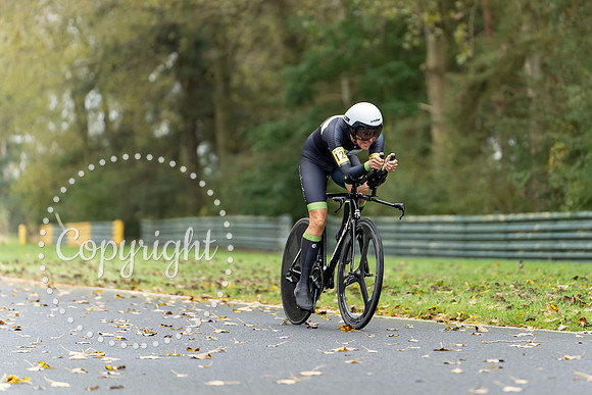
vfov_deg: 7.1
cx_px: 363
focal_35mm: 192
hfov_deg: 10.7
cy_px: 153
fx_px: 3164
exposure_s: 1/1000
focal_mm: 157
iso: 800
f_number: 2.8
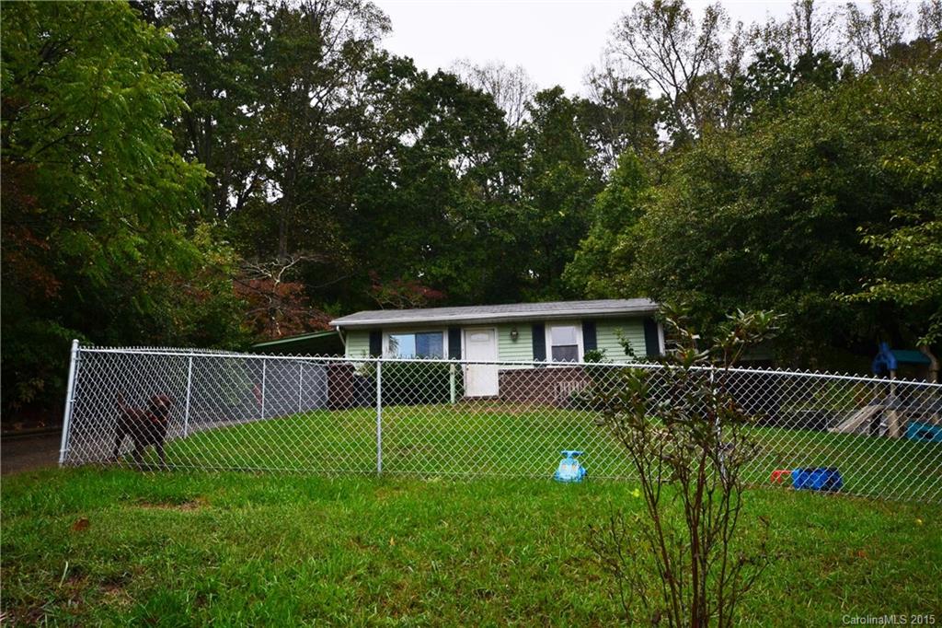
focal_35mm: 30
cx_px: 471
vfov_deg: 43.6
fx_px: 785
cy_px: 314
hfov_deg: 61.9
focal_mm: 20
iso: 400
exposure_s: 1/160
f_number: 9
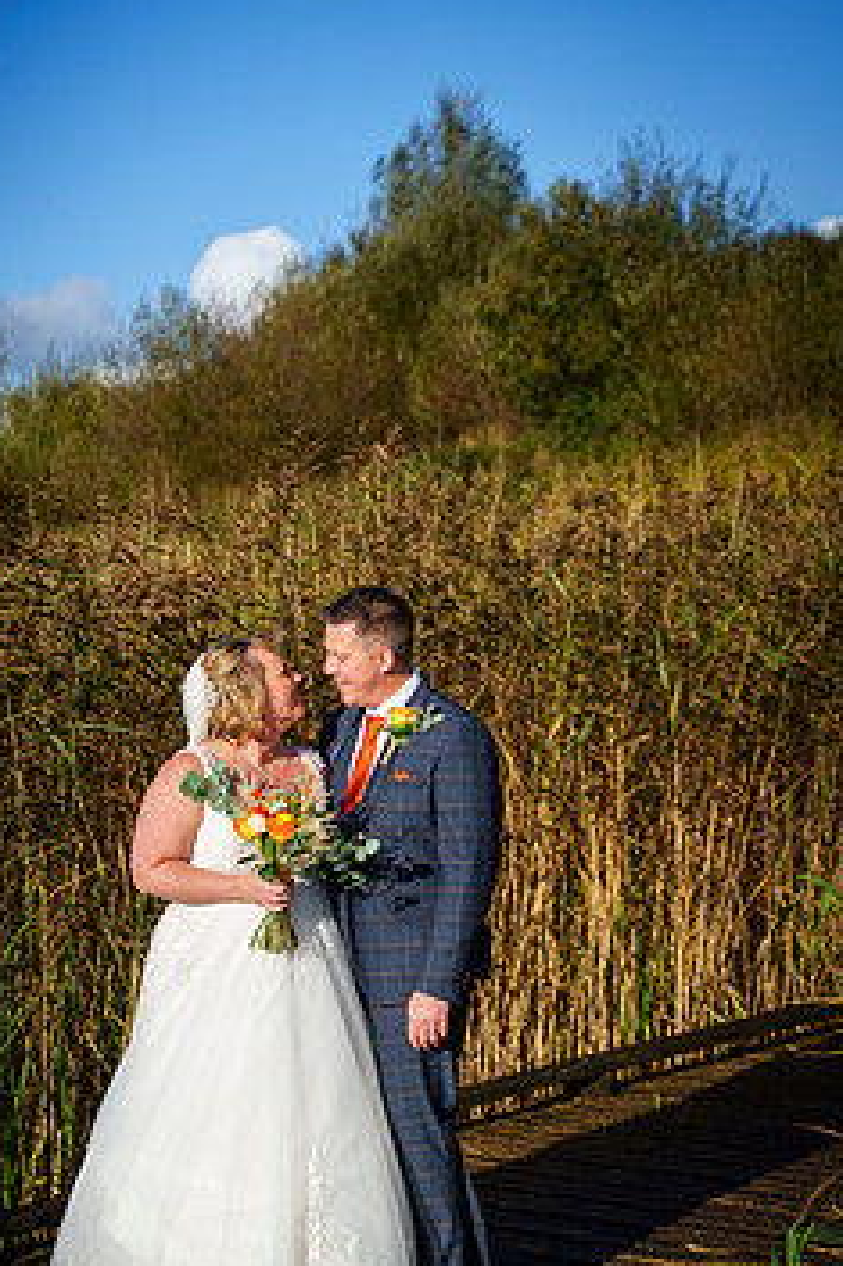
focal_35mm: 74
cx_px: 326
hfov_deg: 18.4
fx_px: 2602
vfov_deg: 27.3
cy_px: 735
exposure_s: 1/8000
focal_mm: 58
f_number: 3.2
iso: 400
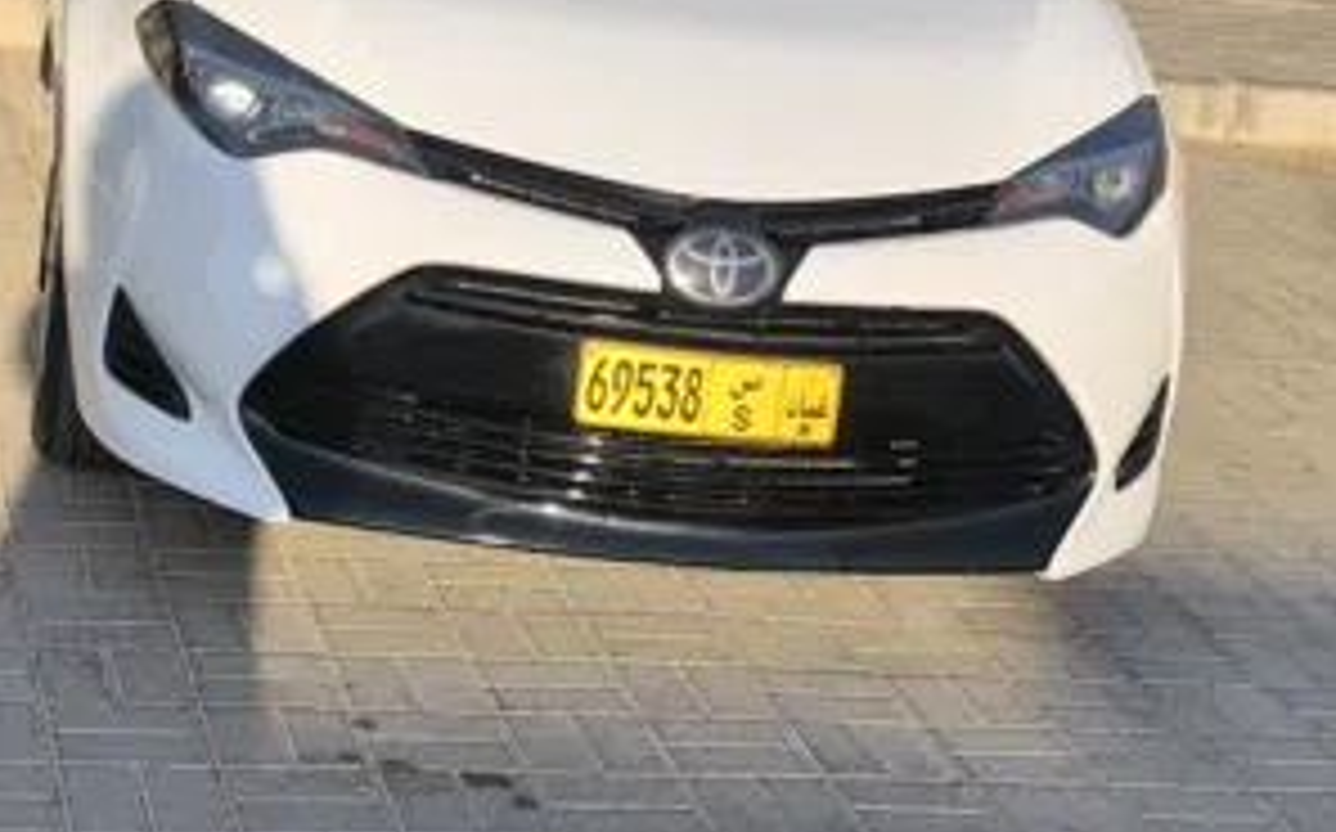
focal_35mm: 90
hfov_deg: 23.1
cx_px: 666
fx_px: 3274
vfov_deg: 14.5
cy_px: 364
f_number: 1.65
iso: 50
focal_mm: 6.14
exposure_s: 1/1109
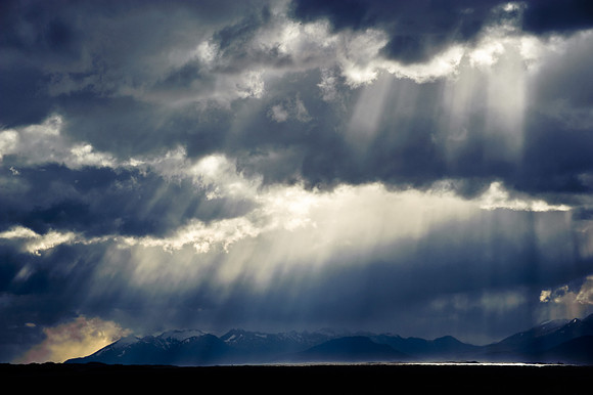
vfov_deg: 11.2
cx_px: 296
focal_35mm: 122
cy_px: 198
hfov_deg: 16.8
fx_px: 2008
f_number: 11
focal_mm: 122
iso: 200
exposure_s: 1/500
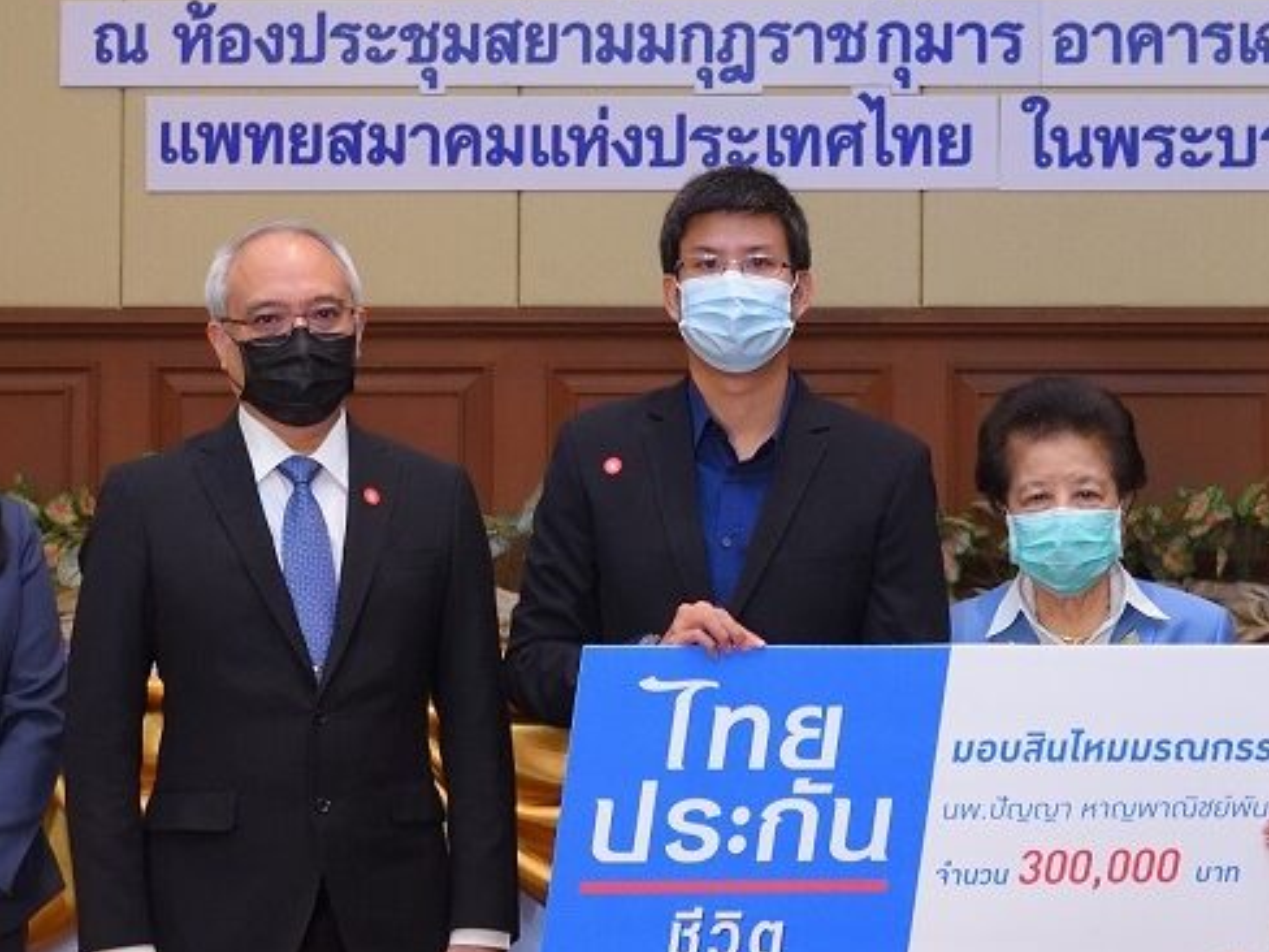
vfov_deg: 32.0
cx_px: 871
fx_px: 1650
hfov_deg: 41.4
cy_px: 602
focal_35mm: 45
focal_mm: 31
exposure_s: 1/50
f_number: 5
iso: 2500
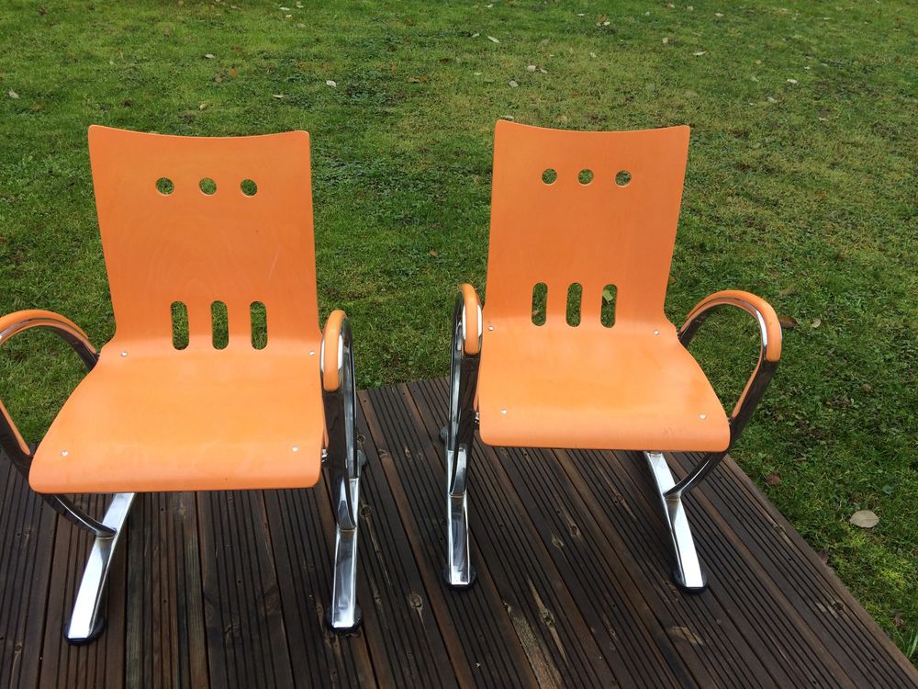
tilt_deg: -35.5
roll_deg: -1.8
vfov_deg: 48.2
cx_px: 459
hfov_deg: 61.7
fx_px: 769
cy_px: 344
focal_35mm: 29
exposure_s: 1/189
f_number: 2.2
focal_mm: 4.15
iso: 32
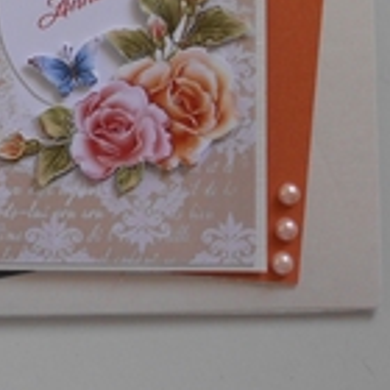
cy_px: -29
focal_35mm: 74
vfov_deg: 22.2
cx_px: -3
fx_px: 943
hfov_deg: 22.4
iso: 80
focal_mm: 4.6
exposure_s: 1/50
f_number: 3.2
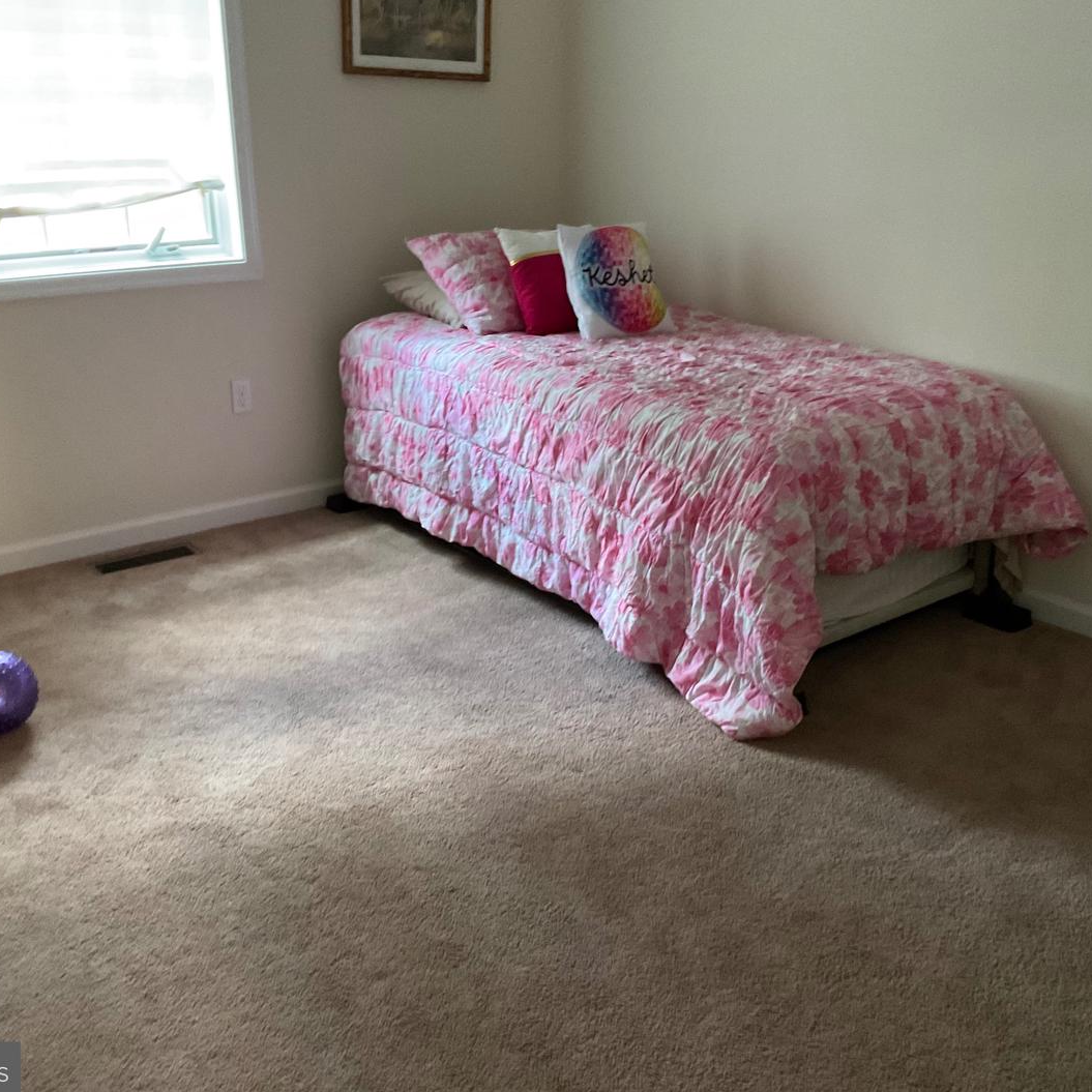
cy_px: 542
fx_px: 1249
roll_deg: -0.3
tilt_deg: -21.1
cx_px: 584
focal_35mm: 35
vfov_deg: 47.2
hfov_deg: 47.2
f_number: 1.8
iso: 320
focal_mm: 3
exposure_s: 1/31
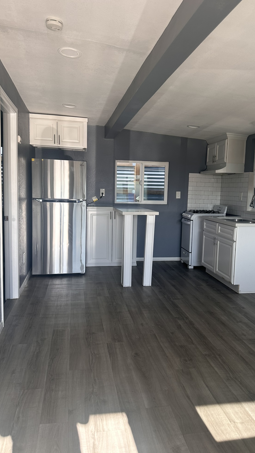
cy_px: 225
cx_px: 140
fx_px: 324
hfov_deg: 42.9
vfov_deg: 69.9
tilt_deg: -5.4
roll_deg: -2.3
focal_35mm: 27
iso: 80
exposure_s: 1/303
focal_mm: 6.86
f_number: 1.78
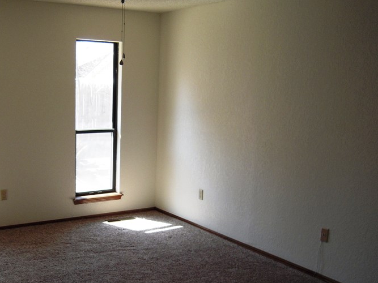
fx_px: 469
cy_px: 179
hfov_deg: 42.4
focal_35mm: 43
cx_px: 91
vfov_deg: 33.4
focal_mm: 5
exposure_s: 1/100
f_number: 2.7
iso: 100
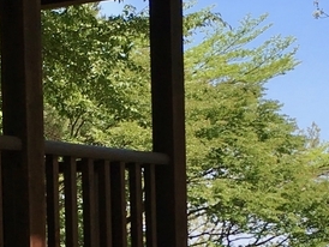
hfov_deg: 15.5
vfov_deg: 11.5
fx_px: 1208
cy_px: 276
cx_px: 151
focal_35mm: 127
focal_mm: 4.15
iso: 25
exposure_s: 1/836
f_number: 2.2
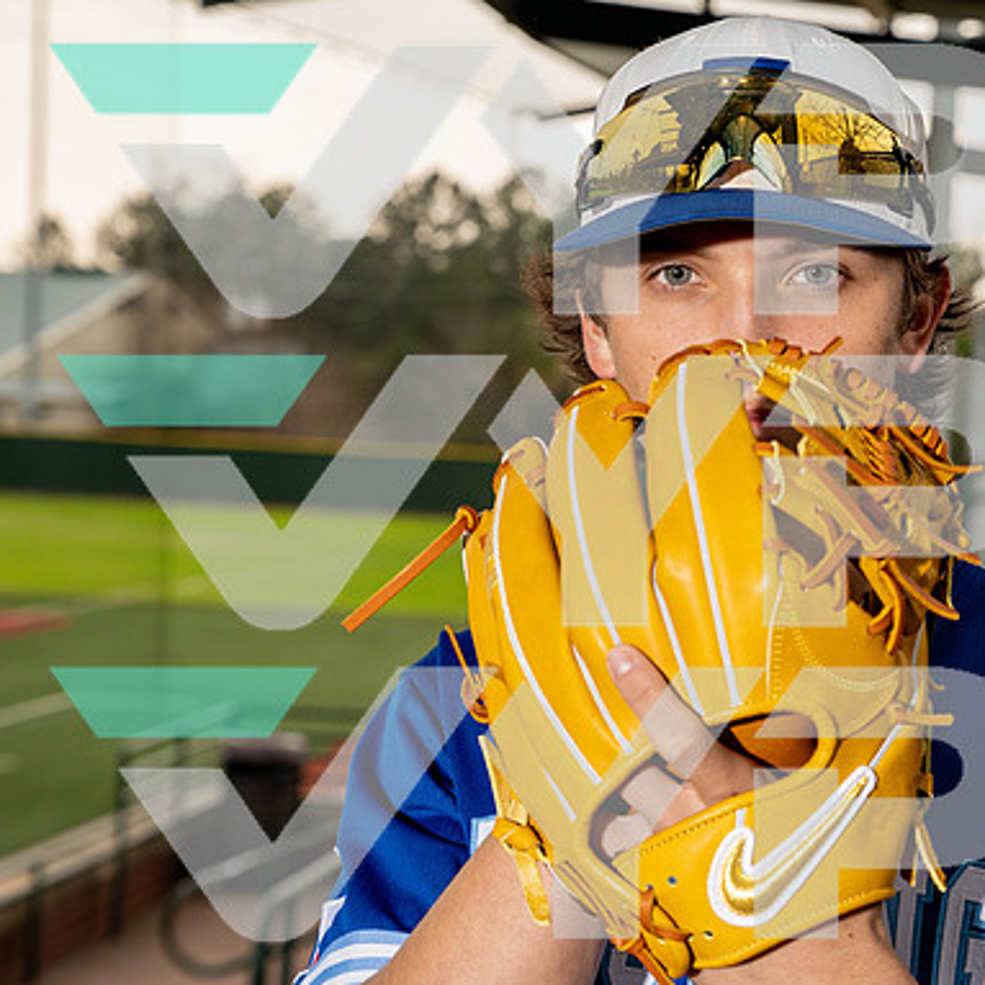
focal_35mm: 90
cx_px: 712
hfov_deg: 19.2
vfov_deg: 19.3
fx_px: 2897
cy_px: 492
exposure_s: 1/250
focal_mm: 70
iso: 640
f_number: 6.3
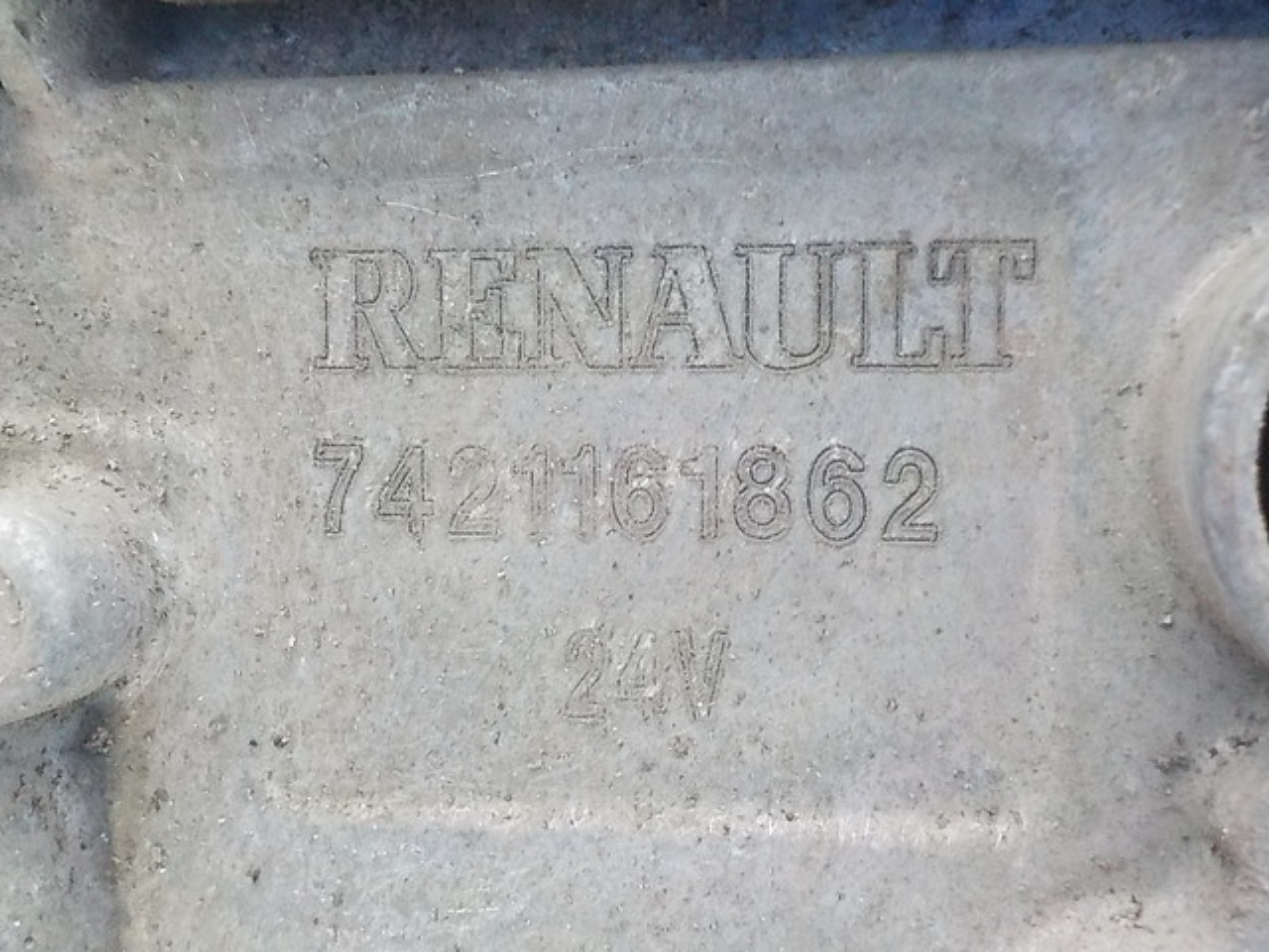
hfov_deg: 60.0
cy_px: 476
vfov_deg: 46.8
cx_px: 634
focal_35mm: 30
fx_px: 1100
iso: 800
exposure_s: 1/8
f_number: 3.3
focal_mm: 4.1
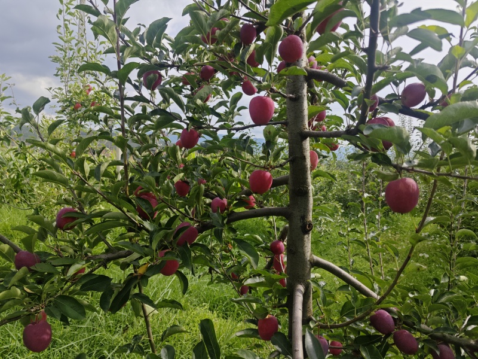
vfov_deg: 58.9
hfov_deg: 73.9
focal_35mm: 23
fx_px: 318
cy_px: 180
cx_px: 239
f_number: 1.8
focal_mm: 5.43
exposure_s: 1/2118
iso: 50
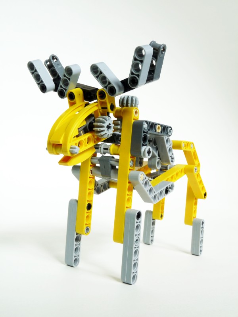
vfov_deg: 42.9
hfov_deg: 32.9
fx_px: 403
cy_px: 158
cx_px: 119
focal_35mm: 44
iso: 100
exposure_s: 1/25
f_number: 6.3
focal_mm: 7.8
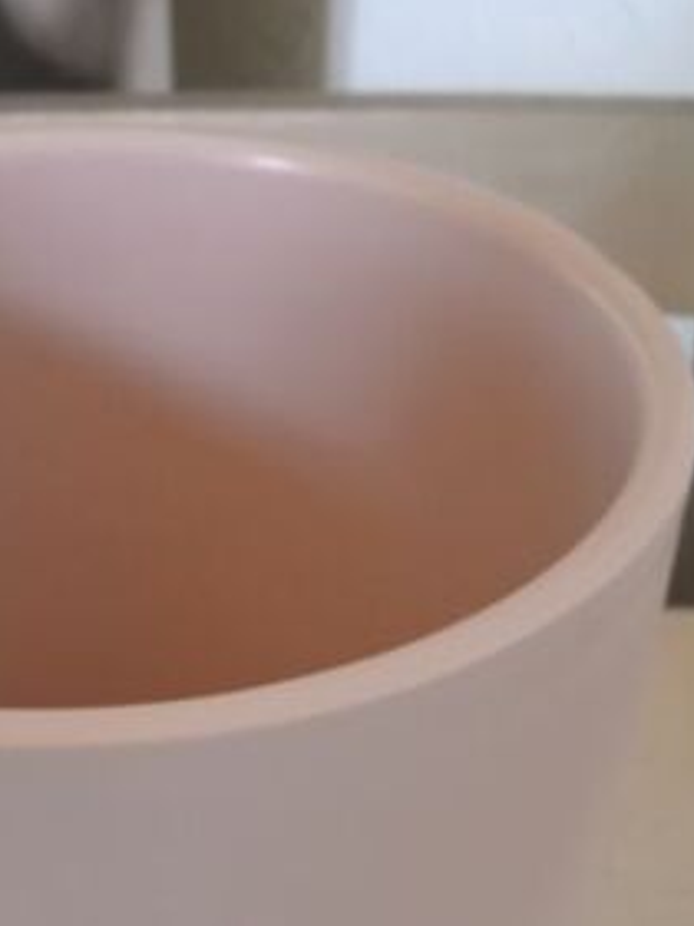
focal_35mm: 64
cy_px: 652
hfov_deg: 22.5
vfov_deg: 29.9
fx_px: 1711
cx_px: 99
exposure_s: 1/16.7
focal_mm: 3.43
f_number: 2.2
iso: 850
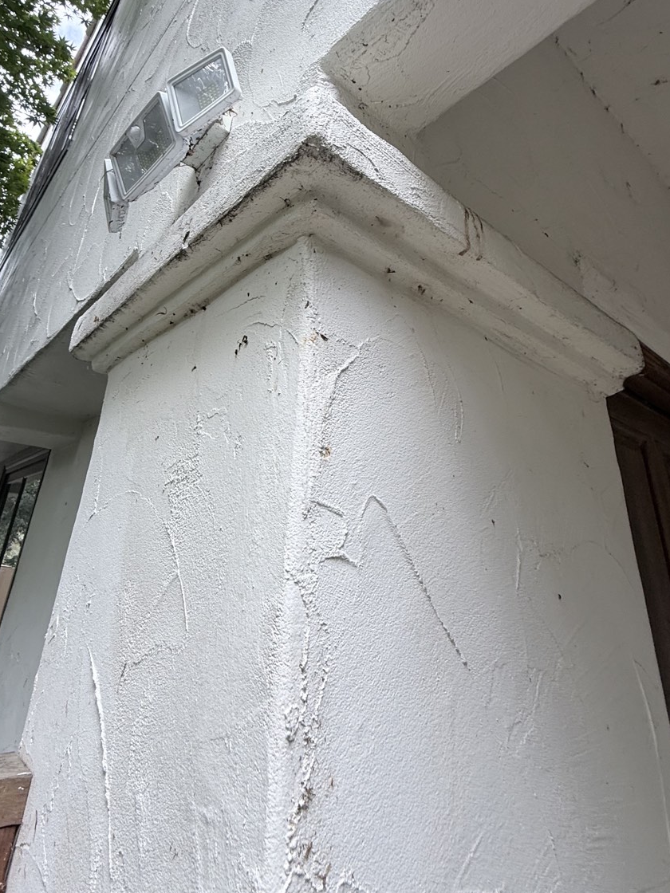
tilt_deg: +27.3
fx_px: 516
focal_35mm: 20
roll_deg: -3.3
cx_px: 317
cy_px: 329
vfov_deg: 80.1
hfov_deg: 65.9
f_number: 2.2
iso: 50
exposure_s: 1/156
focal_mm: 2.22
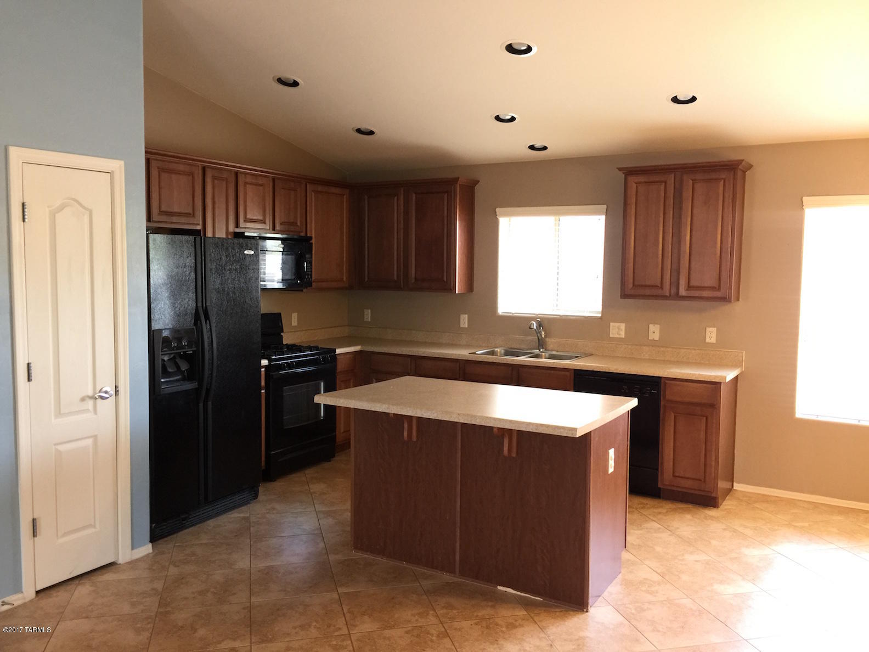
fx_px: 728
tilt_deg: -4.7
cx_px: 434
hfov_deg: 61.7
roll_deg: -1.1
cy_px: 326
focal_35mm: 29
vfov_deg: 48.2
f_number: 2.2
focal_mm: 4.15
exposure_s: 1/15
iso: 80
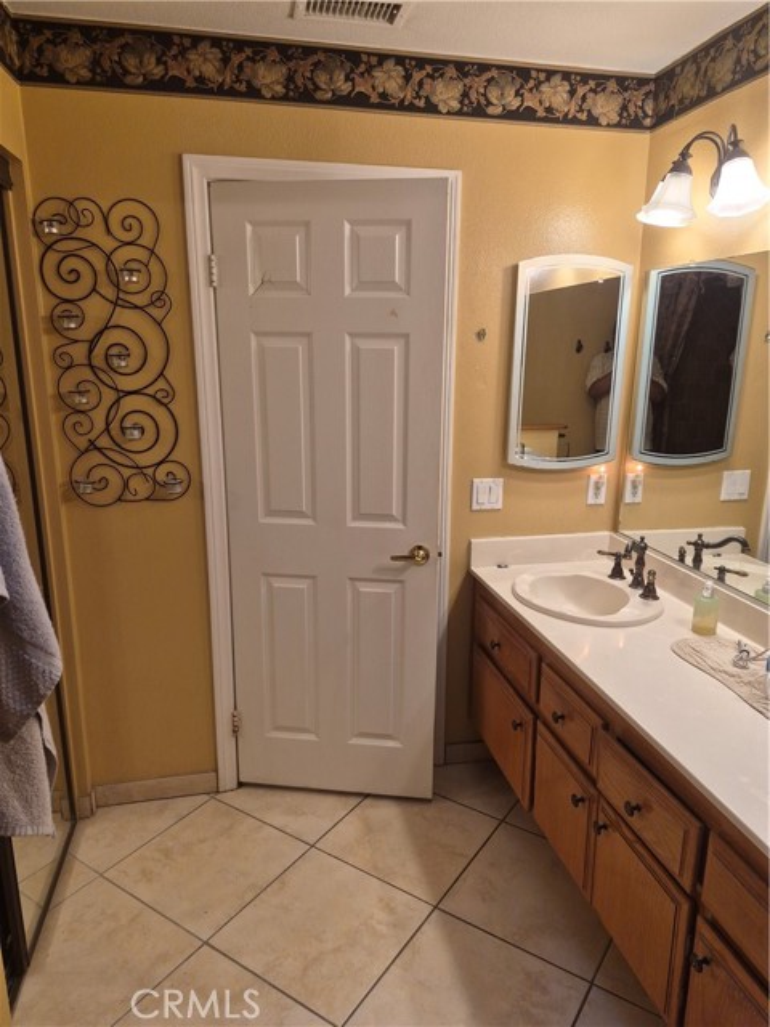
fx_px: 682
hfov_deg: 58.9
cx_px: 385
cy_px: 514
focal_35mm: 23
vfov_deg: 73.9
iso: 160
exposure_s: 1/120
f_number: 1.8
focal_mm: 5.4
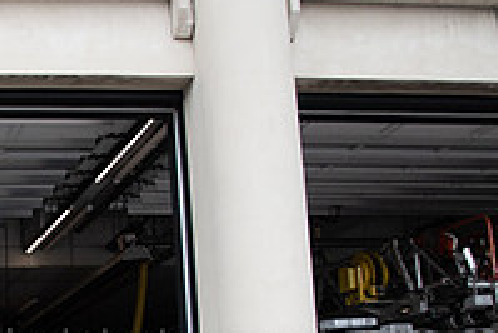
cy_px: 352
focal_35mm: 70
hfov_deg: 25.2
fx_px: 969
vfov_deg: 18.8
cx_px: -135
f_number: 3.2
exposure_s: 1/1000
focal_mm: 16
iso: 400
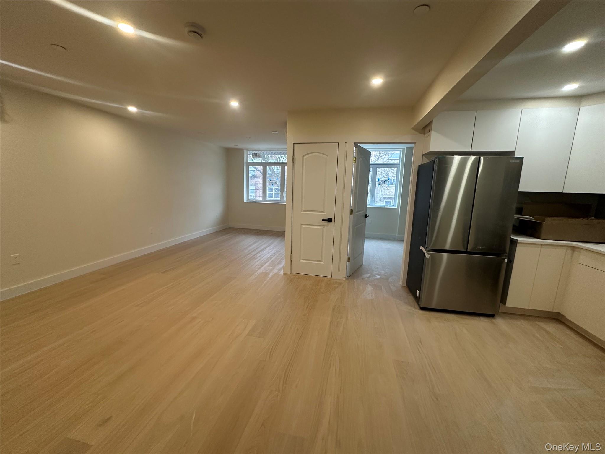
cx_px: 302
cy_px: 227
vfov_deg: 85.7
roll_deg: -2.3
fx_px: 245
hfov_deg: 102.1
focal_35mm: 14
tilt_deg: -9.5
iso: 200
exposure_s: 1/99
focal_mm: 2.22
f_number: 2.2
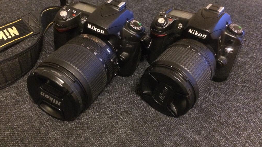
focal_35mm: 33
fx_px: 229
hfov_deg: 59.5
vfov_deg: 35.6
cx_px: 130
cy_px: 66
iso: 640
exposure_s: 1/15
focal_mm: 4.12
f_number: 2.2
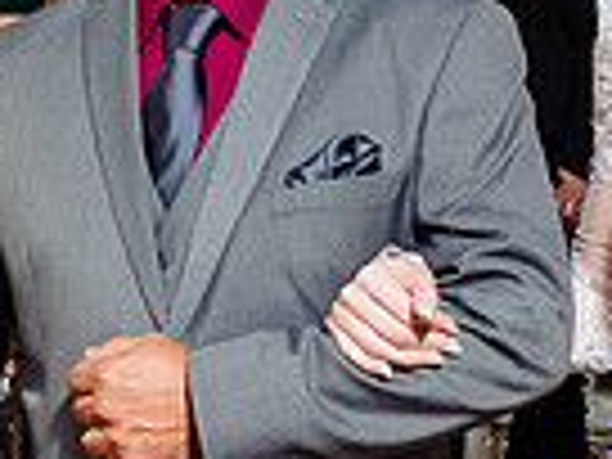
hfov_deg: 13.1
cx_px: 194
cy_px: -90
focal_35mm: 150
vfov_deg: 9.8
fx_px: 2652
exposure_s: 1/200
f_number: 7.1
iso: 1000
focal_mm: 29
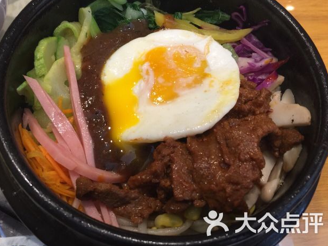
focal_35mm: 33
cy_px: 111
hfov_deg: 55.3
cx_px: 150
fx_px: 313
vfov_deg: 42.9
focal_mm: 4.15
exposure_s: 1/33
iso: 64
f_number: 2.2
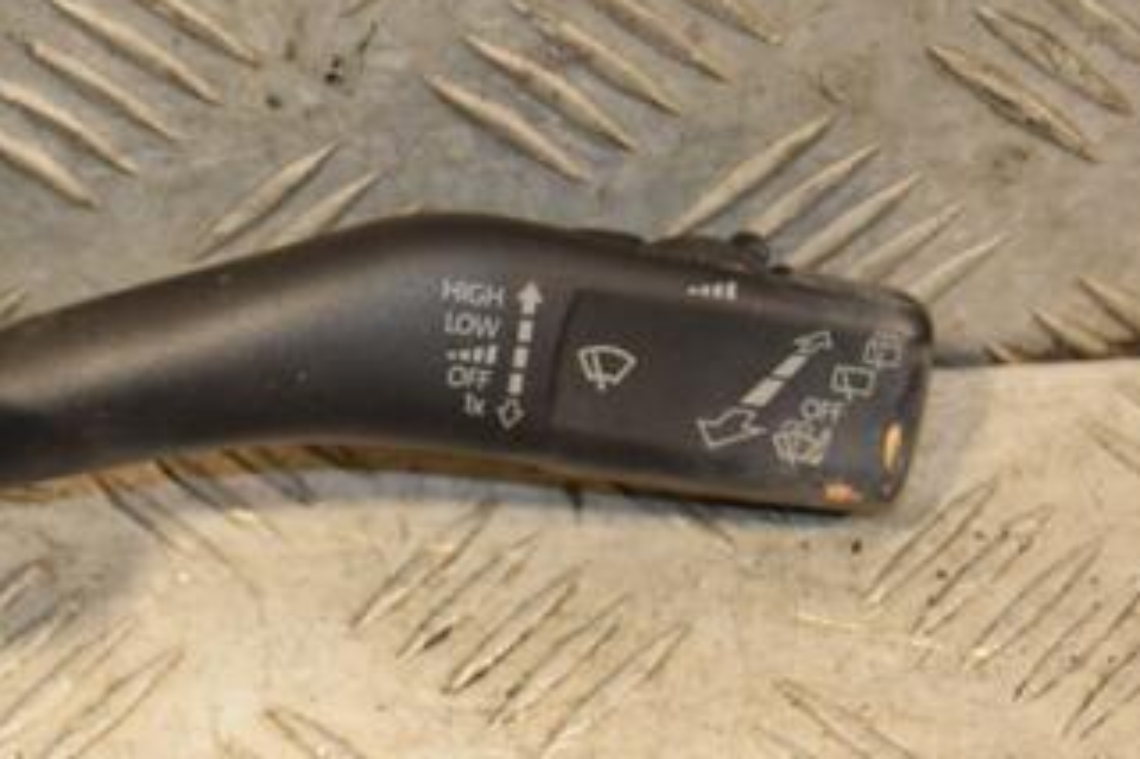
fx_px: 5159
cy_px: 474
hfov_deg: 12.5
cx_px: 153
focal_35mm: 163
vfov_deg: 8.4
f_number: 5
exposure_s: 1/160
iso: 800
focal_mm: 58
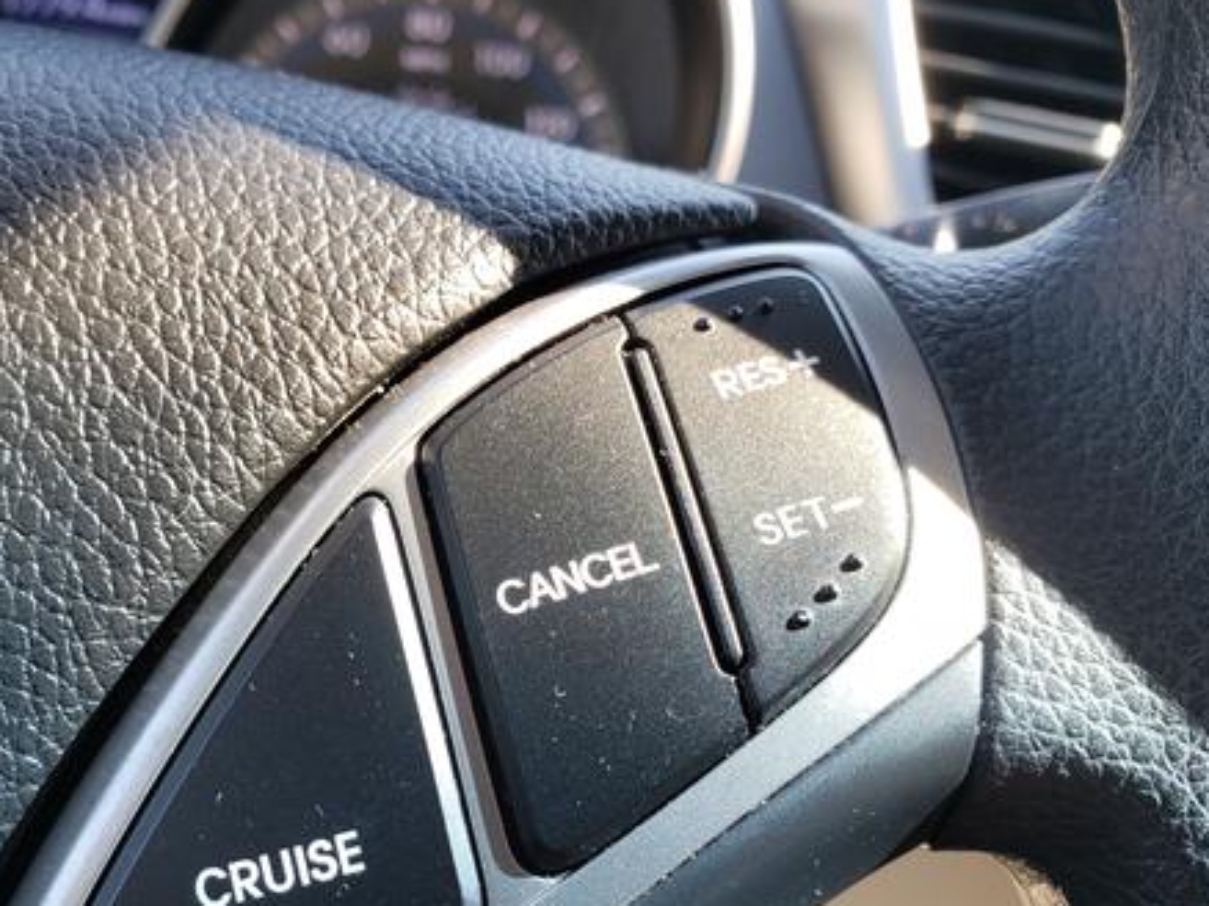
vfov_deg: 37.2
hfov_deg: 48.4
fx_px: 1326
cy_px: 624
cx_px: 433
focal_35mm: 38
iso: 50
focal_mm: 4.3
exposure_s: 1/60
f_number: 2.4
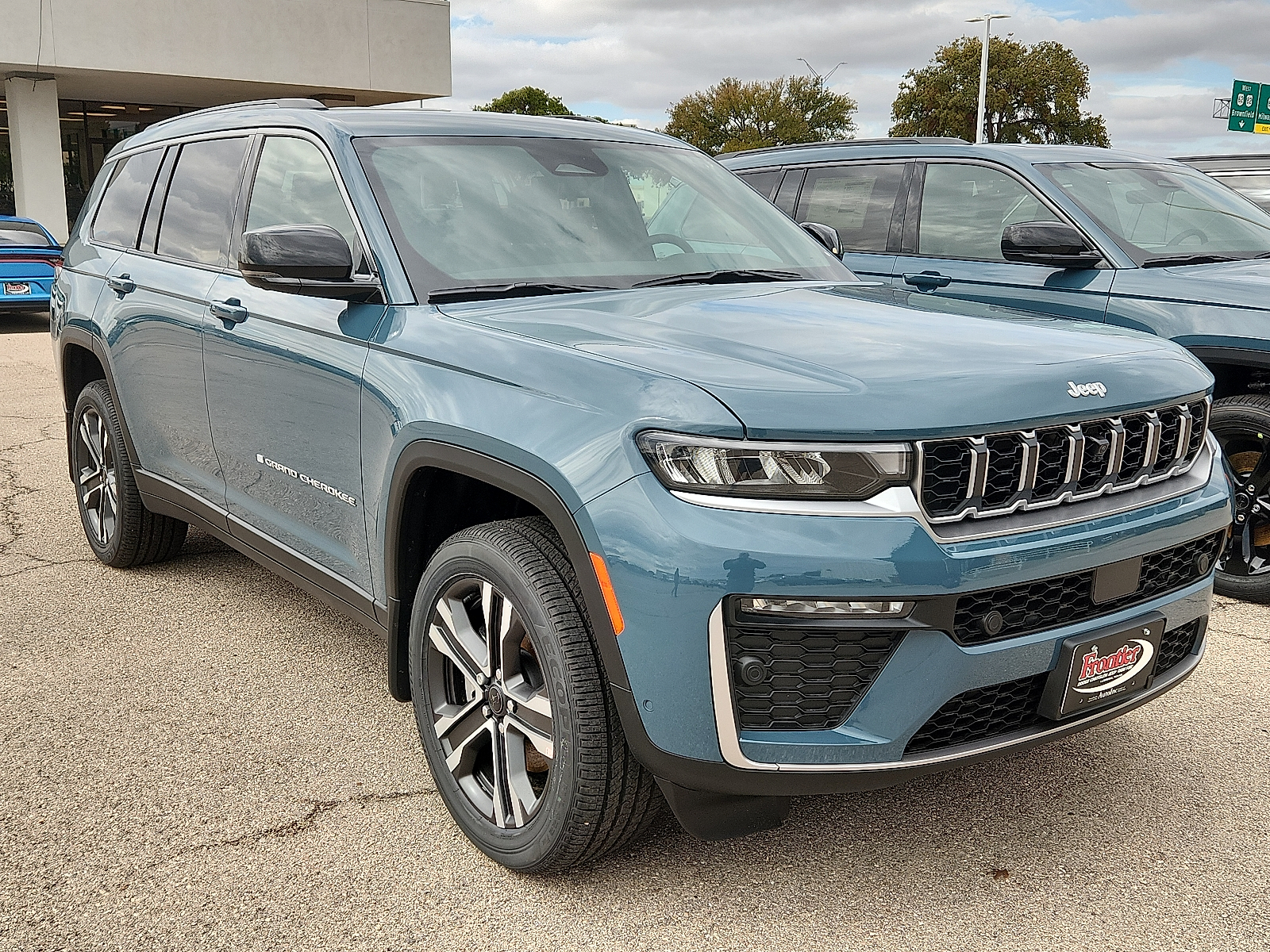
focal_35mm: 23
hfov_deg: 73.9
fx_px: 844
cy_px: 476
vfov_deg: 58.9
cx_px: 635
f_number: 1.8
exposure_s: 1/1000
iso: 50
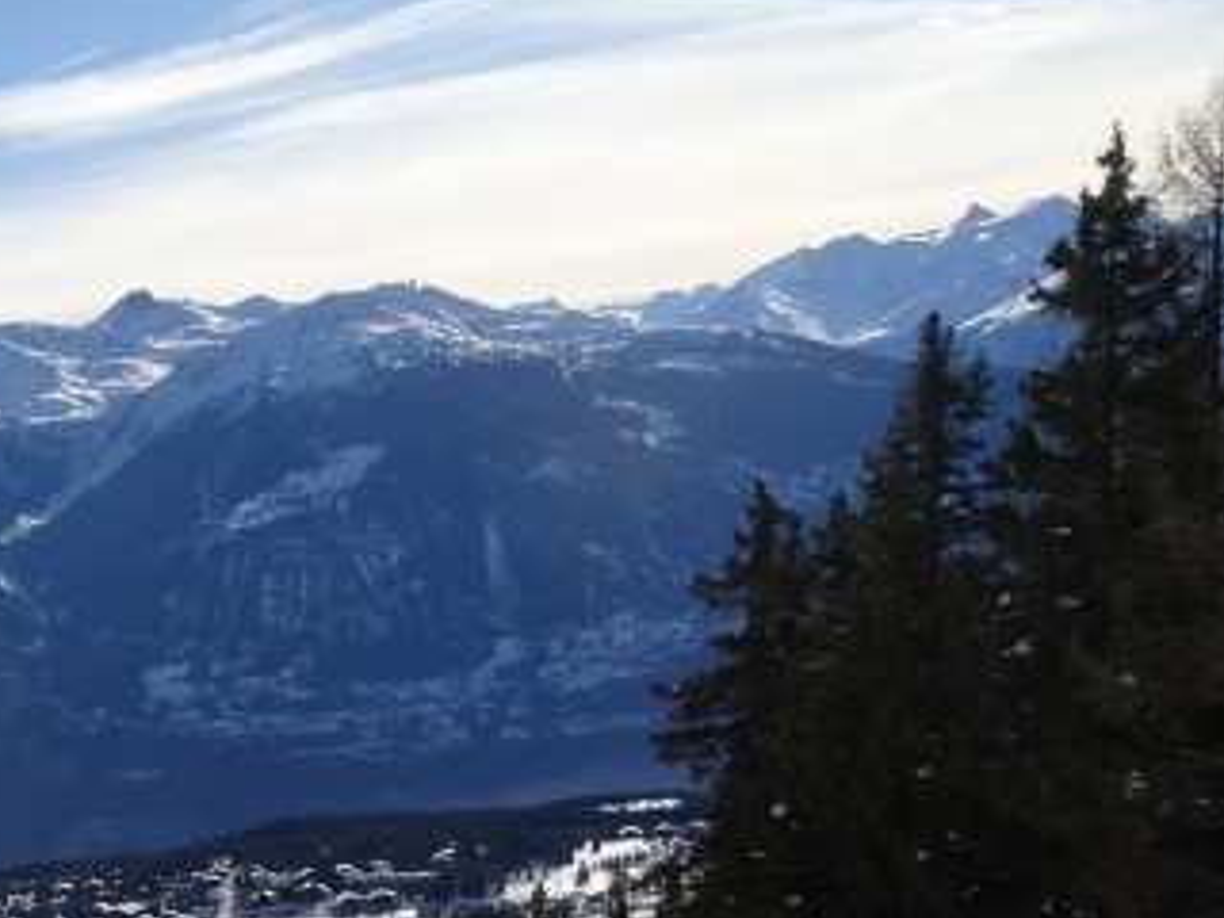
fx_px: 2122
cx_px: -184
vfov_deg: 22.7
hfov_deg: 28.6
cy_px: 1060
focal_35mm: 60
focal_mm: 4.1
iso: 80
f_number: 3.5
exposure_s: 1/2000
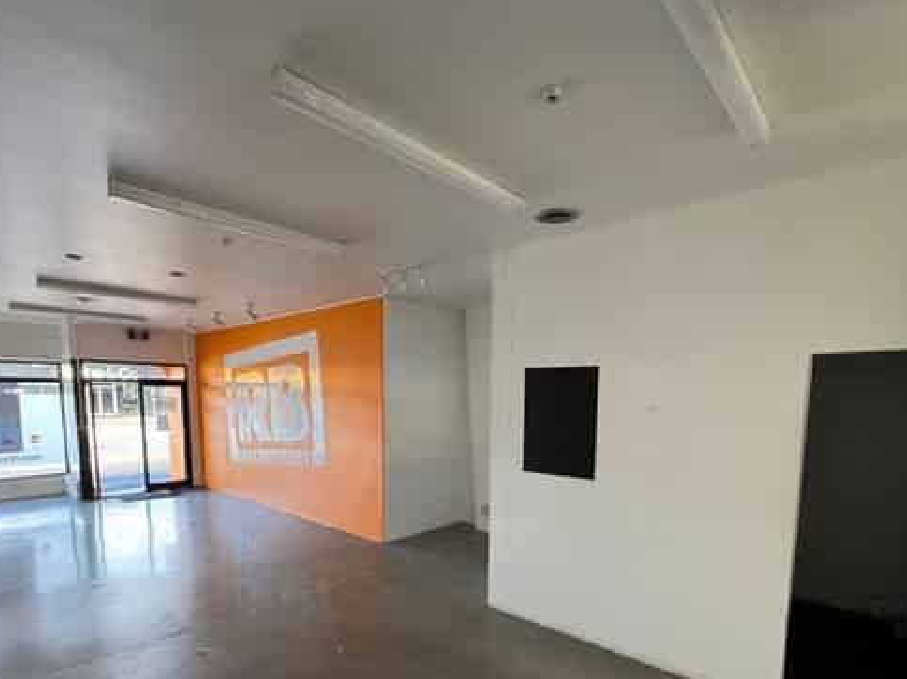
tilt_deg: -6.7
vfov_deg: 66.7
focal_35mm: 19
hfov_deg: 84.7
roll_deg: -0.1
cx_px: 453
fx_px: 497
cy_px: 455
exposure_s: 1/99
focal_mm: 2.22
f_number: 2.2
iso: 320
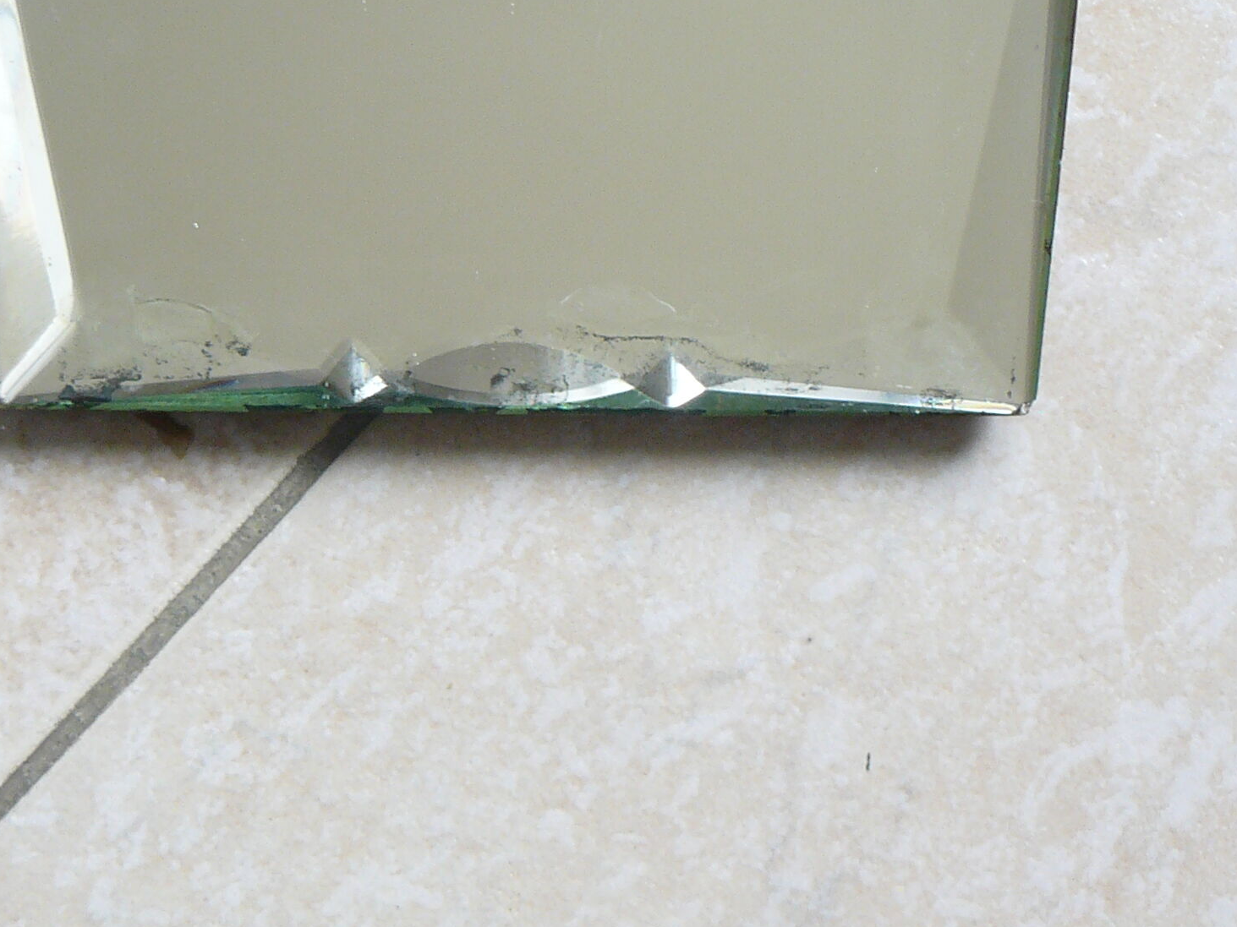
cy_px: 363
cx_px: 469
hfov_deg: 14.8
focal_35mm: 133
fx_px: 4752
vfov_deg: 11.1
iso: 100
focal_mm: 10.5
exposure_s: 1/30
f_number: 3.2
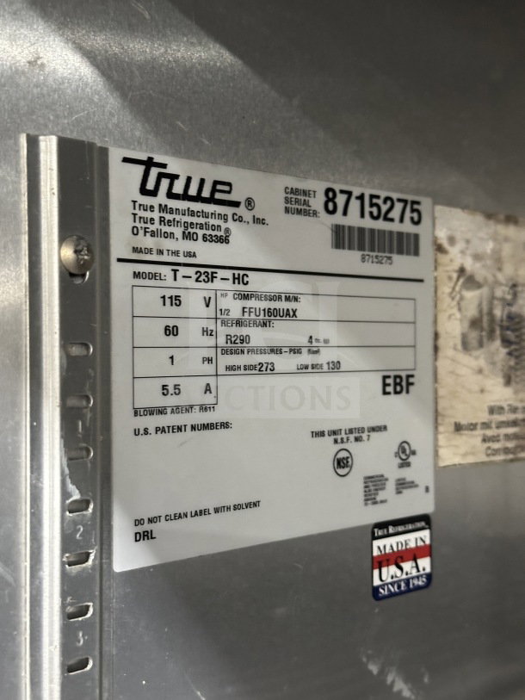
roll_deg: -1.0
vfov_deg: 39.7
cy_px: 350
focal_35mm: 48
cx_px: 262
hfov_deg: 30.3
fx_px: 970
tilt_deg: +0.1
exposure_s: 1/35
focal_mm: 6.86
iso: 500
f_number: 1.78
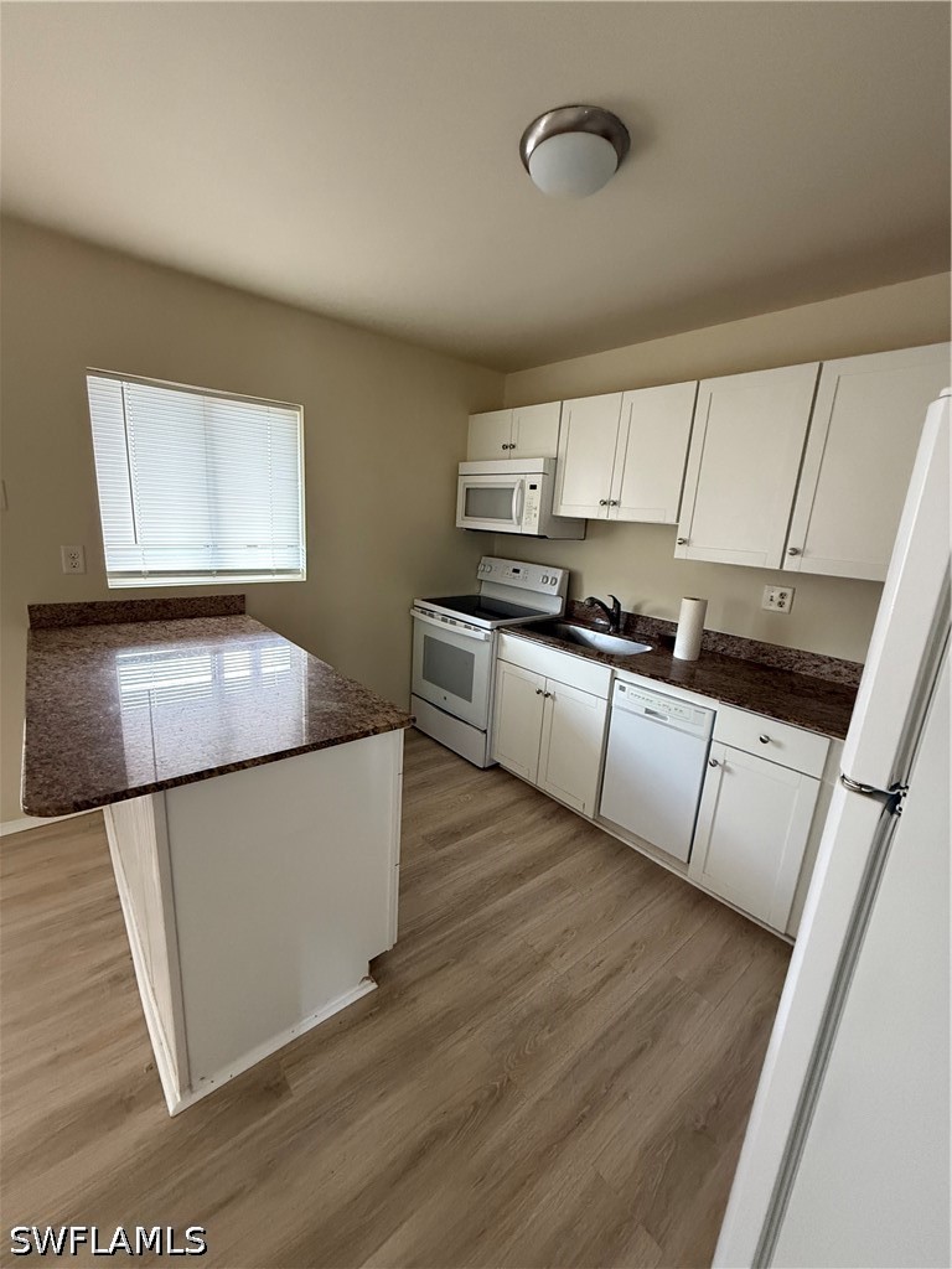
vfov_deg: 102.1
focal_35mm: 14
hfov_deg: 85.7
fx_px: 513
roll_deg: -3.3
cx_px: 476
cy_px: 634
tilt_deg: -12.4
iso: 640
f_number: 2.2
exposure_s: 1/60
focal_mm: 2.22
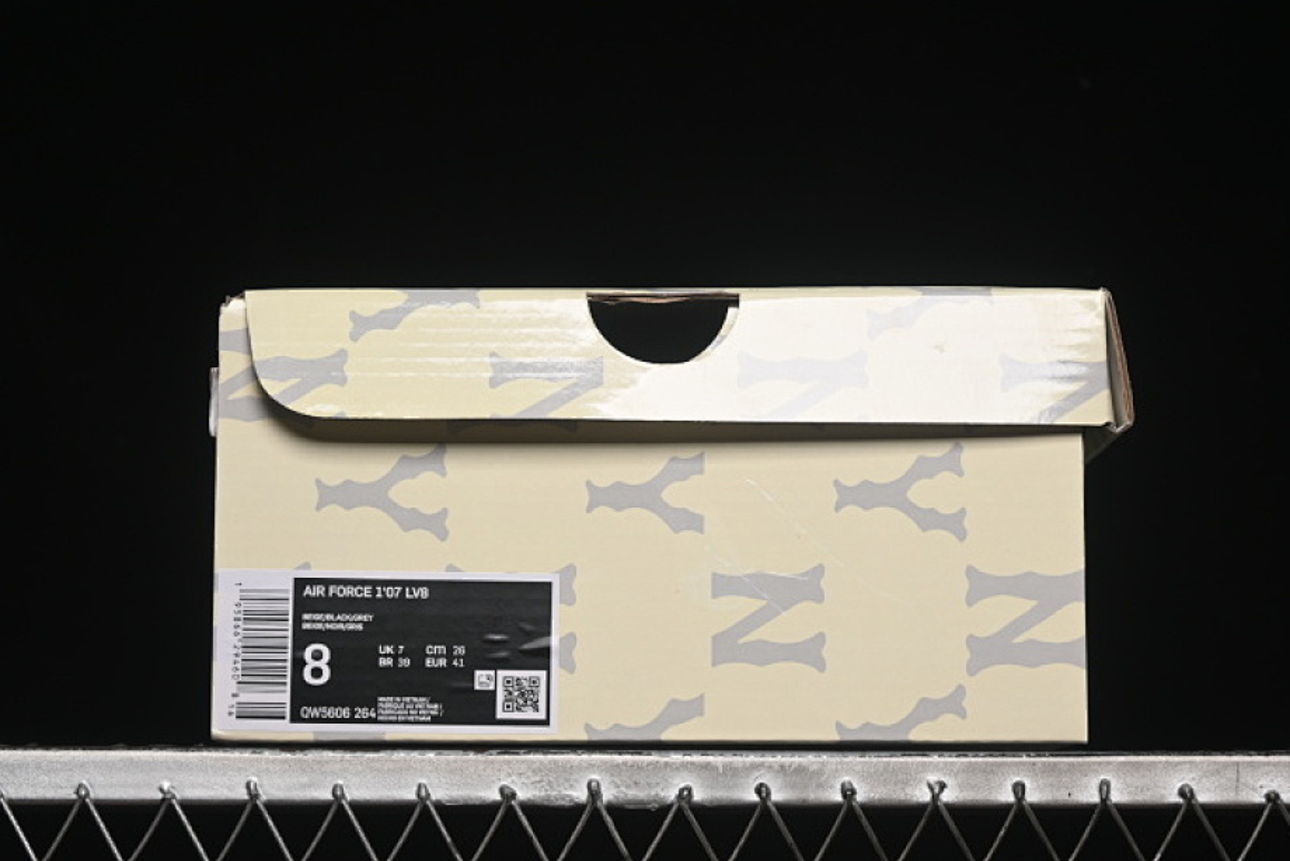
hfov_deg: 23.1
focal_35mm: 88
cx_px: 646
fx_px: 3154
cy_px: 435
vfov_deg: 15.5
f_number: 7.1
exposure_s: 1/60
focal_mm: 50
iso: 160
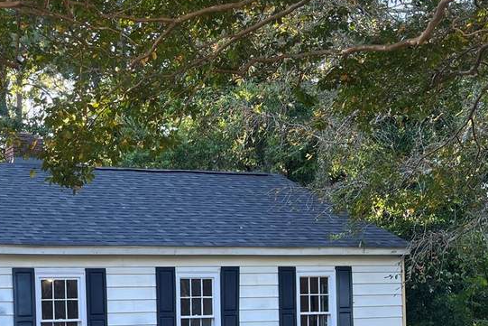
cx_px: 59
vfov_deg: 20.4
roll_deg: +1.6
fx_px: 868
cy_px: 348
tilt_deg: -2.1
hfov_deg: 30.2
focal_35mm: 64
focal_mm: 5.1
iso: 40
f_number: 1.6
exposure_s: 1/122
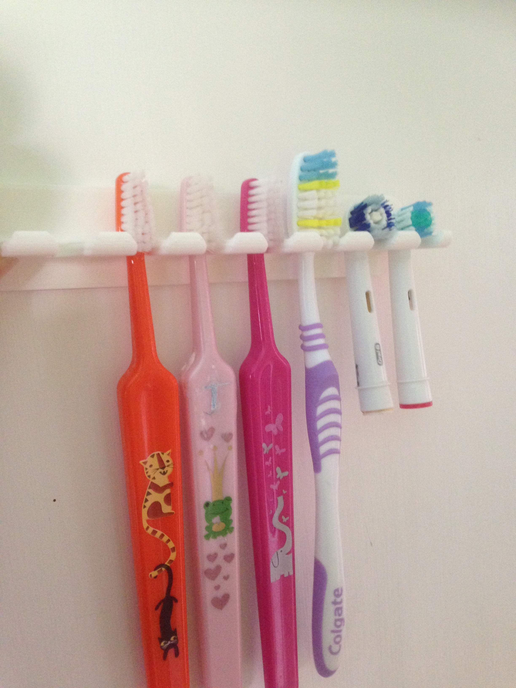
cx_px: 258
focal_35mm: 33
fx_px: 656
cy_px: 344
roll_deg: +3.0
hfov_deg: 42.9
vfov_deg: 55.4
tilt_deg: -8.0
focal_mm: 4.12
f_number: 2.4
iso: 320
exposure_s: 1/20
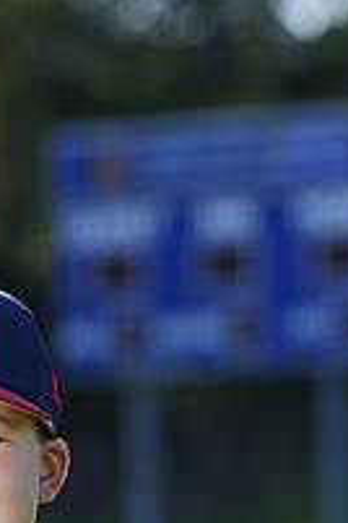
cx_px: -27
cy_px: 666
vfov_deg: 4.1
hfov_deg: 2.7
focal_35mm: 500
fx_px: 7249
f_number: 5
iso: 100
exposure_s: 1/250
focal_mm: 173
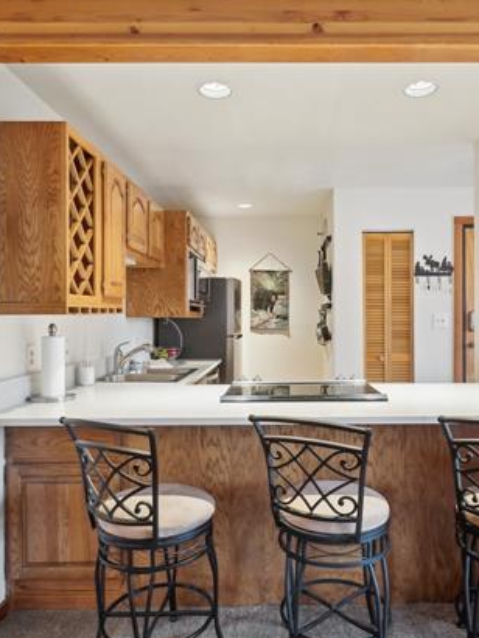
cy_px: 319
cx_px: 292
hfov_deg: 54.9
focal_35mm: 25
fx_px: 456
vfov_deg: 69.9
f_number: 8
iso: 400
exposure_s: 1/5
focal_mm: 11
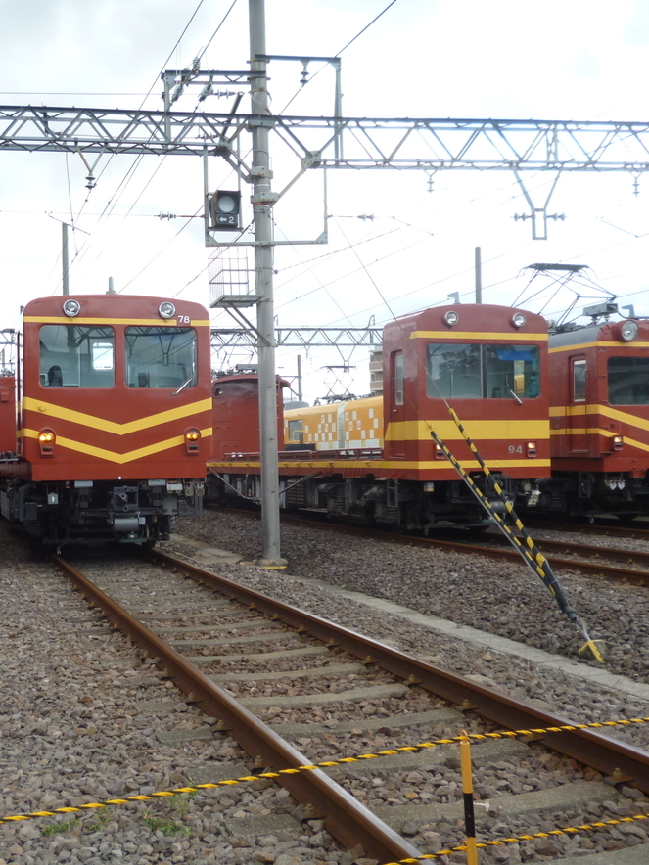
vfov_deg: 49.0
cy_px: 439
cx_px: 184
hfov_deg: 37.0
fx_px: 950
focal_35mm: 38
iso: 100
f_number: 3.1
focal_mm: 5
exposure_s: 1/250
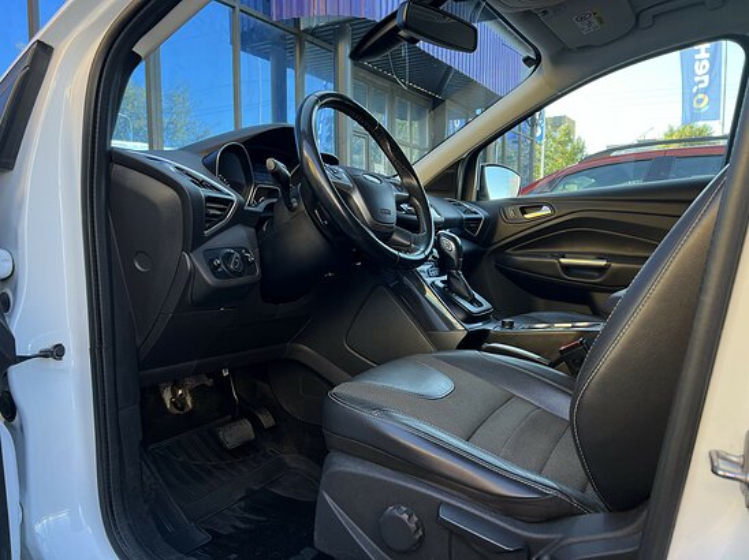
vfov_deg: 53.0
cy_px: 280
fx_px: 562
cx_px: 374
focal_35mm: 26
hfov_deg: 67.3
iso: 40
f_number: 1.5
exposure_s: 1/285
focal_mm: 5.7
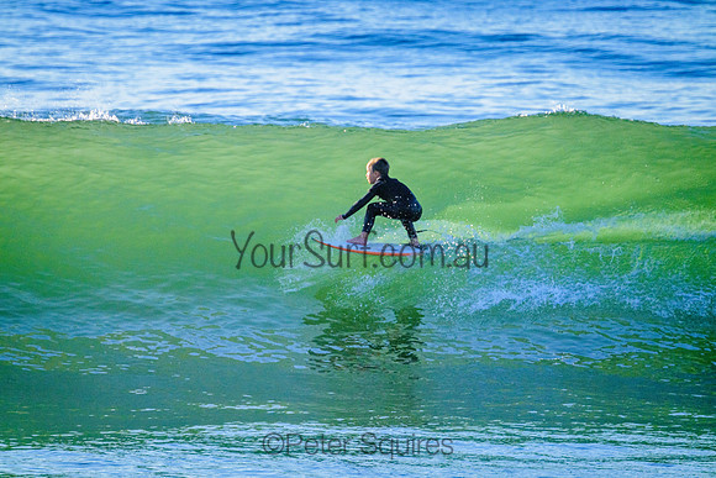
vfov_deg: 1.7
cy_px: 239
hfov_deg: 2.6
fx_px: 15914
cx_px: 358
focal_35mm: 800
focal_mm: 800
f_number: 11
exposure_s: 1/2000
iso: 2200
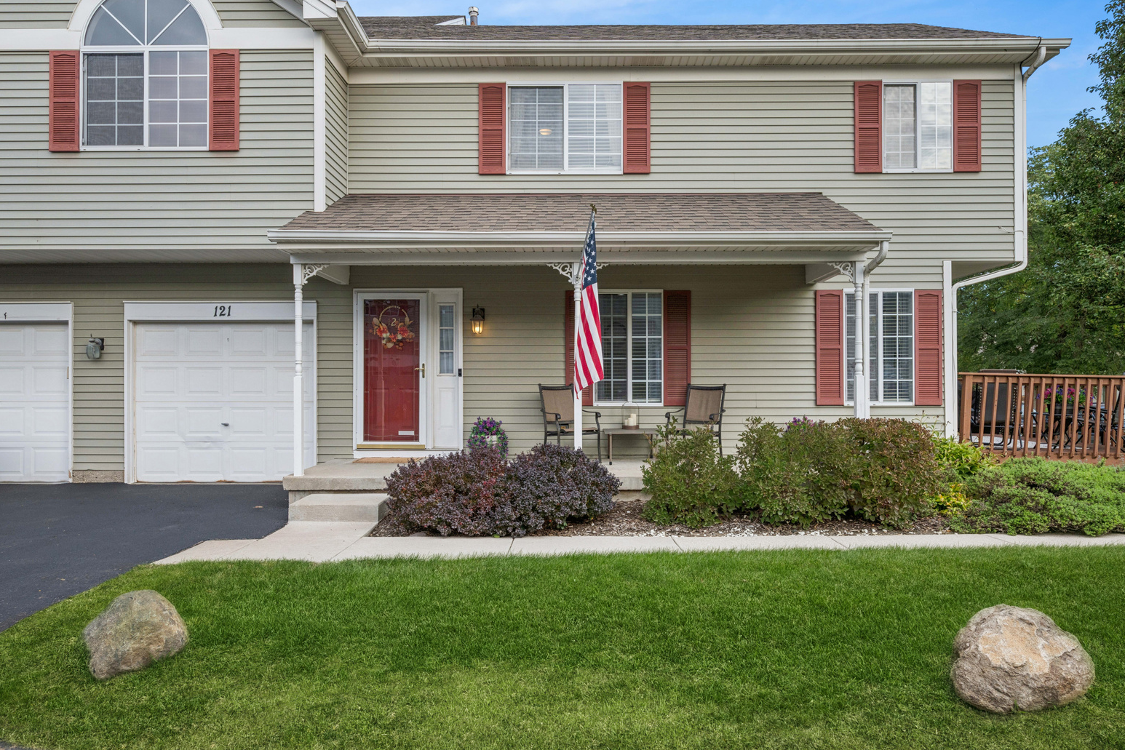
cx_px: 569
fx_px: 688
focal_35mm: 22
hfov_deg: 78.6
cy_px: 386
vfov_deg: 57.2
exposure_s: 1/320
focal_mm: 21
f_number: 8
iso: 250
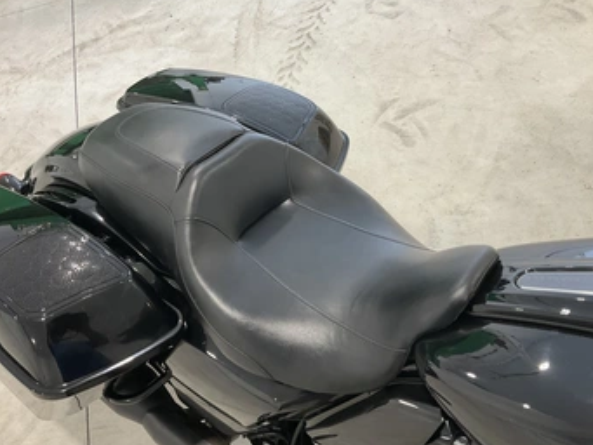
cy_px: 210
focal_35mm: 34
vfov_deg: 41.8
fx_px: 583
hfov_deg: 53.9
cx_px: 287
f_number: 1.8
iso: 80
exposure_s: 1/60
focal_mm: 3
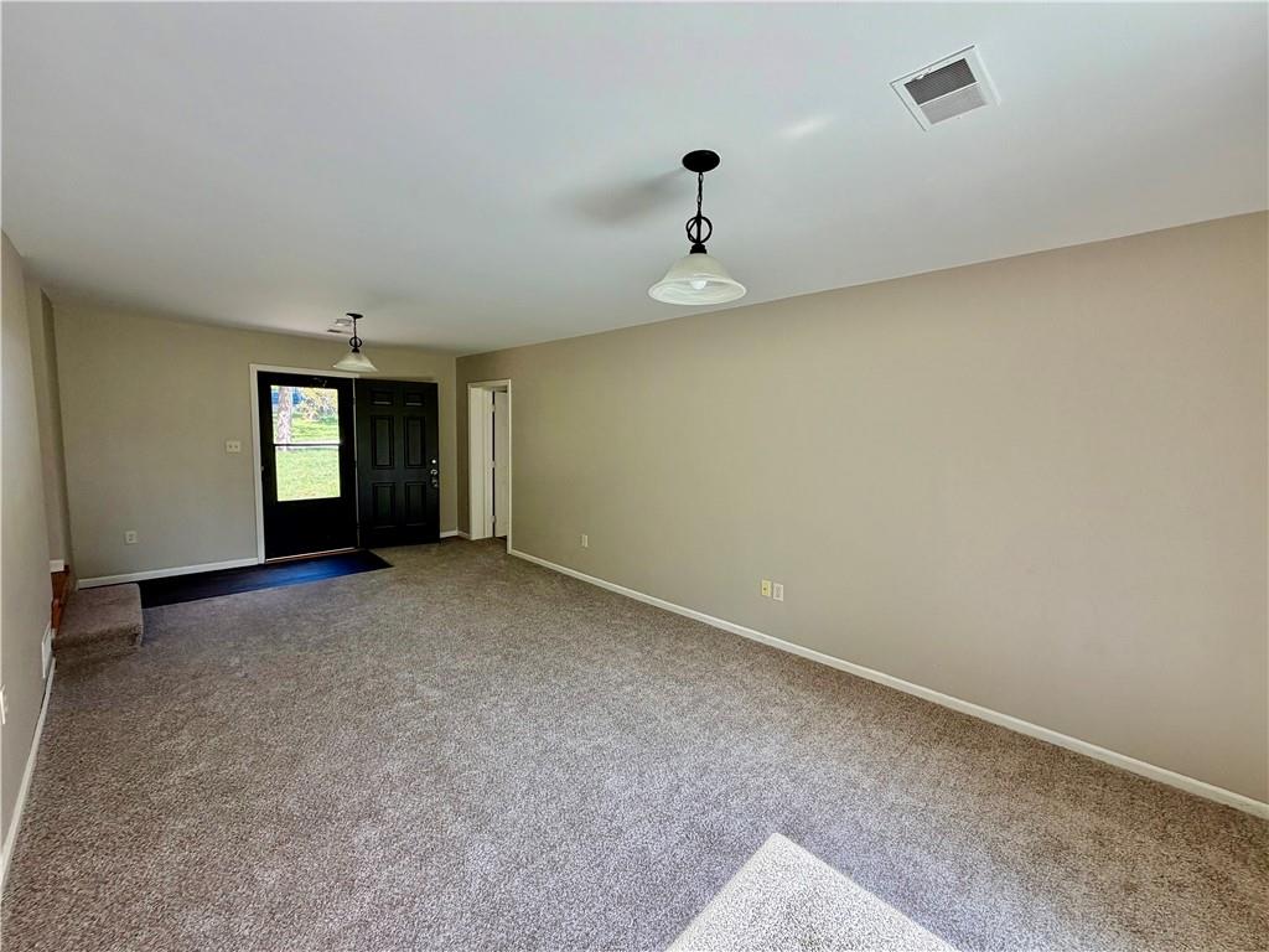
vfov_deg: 85.7
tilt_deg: -5.9
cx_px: 634
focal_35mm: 14
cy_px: 476
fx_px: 513
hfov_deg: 102.1
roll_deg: -1.4
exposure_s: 1/135
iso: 50
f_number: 2.2
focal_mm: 2.22
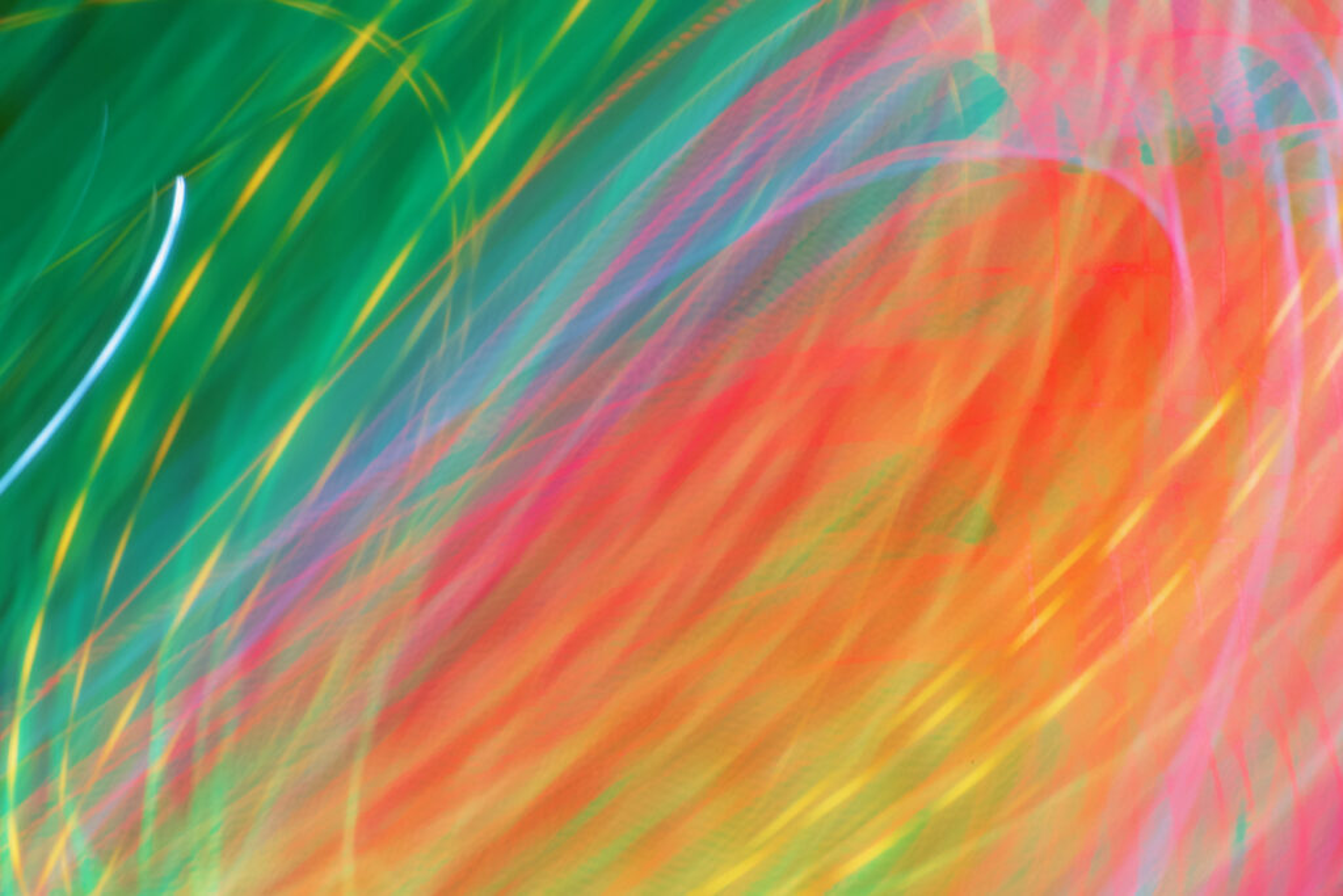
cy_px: 448
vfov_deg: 16.5
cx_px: 672
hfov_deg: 24.5
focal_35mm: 83
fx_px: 3097
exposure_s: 1
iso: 800
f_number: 22
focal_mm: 55
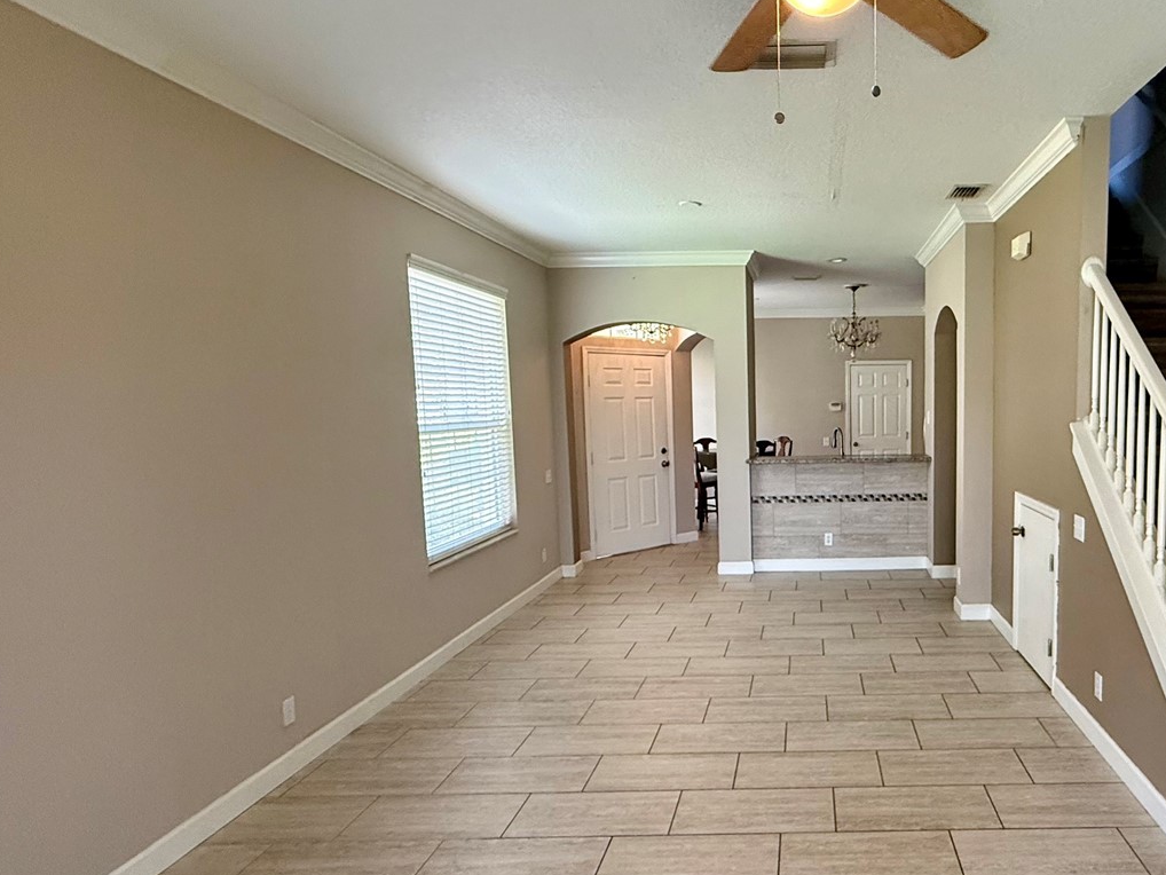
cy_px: 479
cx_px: 817
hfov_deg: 73.0
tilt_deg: -5.8
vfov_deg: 61.0
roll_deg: +0.7
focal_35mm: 22
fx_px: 741
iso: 400
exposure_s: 1/88
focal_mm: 2.22
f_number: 2.2
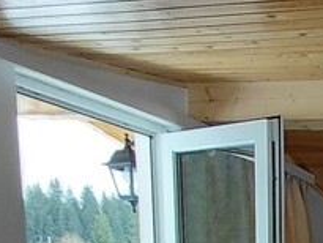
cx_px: 547
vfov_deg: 15.5
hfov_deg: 19.5
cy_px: 453
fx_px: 747
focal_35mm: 80
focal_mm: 1.64
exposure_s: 1/120
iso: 64
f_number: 2.2
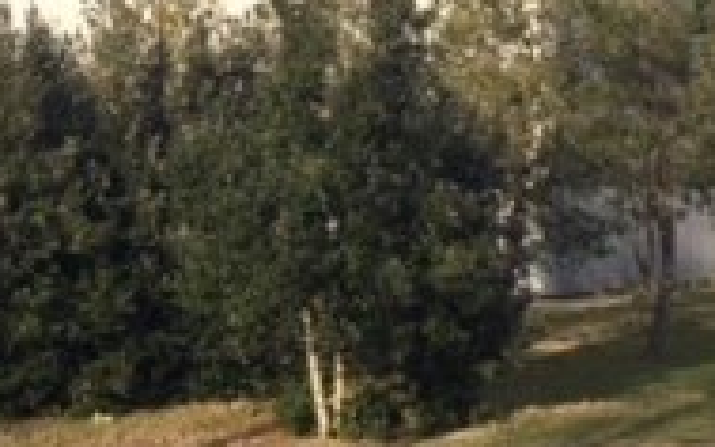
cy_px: 53
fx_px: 2026
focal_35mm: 104
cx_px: 337
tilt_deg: +4.9
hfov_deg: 20.0
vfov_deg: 12.5
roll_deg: -1.4
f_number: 2.2
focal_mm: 4.15
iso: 25
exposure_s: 1/1202
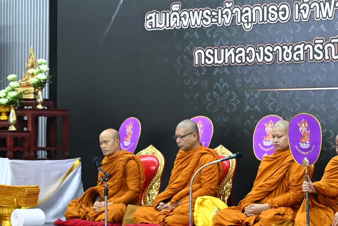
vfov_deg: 8.7
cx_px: 461
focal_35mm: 157
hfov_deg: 12.6
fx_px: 1474
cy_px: 124
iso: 3200
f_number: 4
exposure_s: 1/200
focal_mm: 42
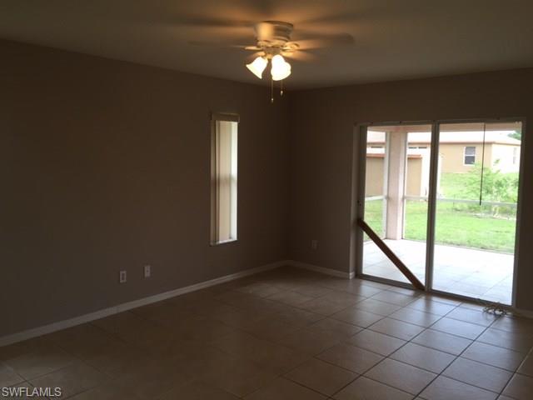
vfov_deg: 48.2
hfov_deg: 61.7
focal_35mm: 29
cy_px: 200
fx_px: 447
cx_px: 266
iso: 32
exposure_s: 1/60
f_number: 2.2
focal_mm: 4.15
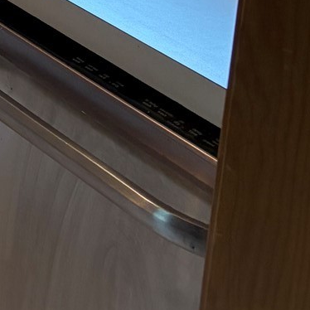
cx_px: -239
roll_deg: -2.0
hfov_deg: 13.4
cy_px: -156
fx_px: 1196
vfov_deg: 13.9
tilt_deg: -12.2
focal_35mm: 118
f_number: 1.6
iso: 250
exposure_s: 1/120
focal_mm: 5.96
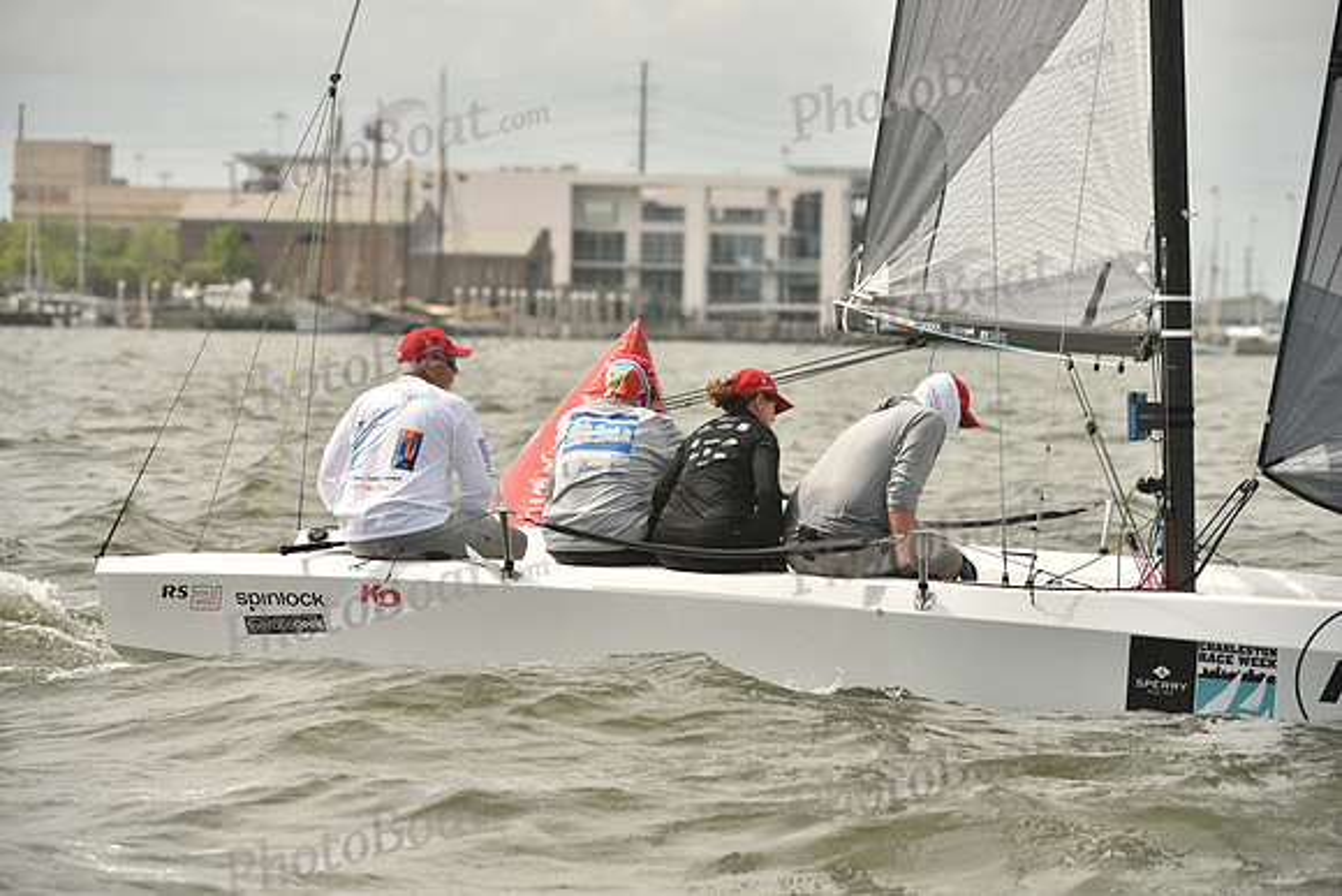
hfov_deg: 10.3
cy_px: 448
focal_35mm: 200
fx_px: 7457
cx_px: 671
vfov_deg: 6.9
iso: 320
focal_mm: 200
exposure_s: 1/1600
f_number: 5.6
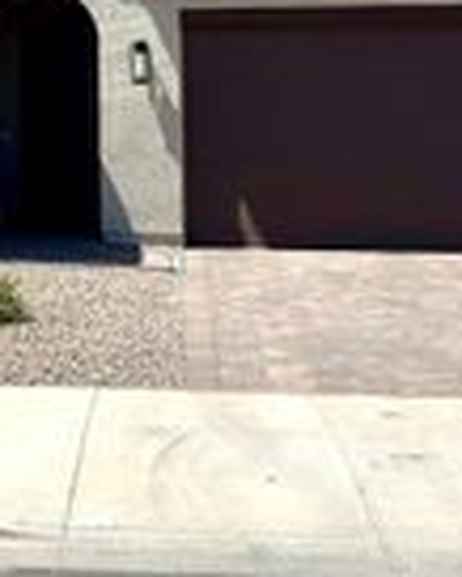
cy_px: -6
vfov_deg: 21.4
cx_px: -42
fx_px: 1468
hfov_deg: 17.3
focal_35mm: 86
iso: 80
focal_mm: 6.86
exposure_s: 1/5848
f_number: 1.78
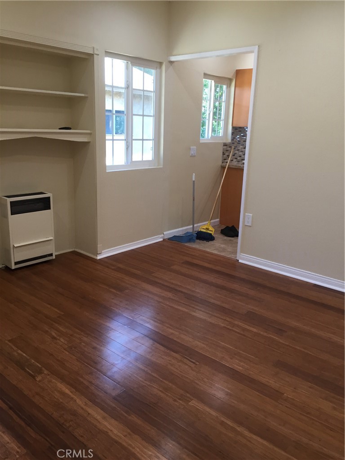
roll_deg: -2.4
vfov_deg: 61.7
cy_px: 230
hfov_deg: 48.2
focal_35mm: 29
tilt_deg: -15.6
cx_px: 172
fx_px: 385
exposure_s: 1/30
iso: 32
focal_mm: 4.15
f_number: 2.2
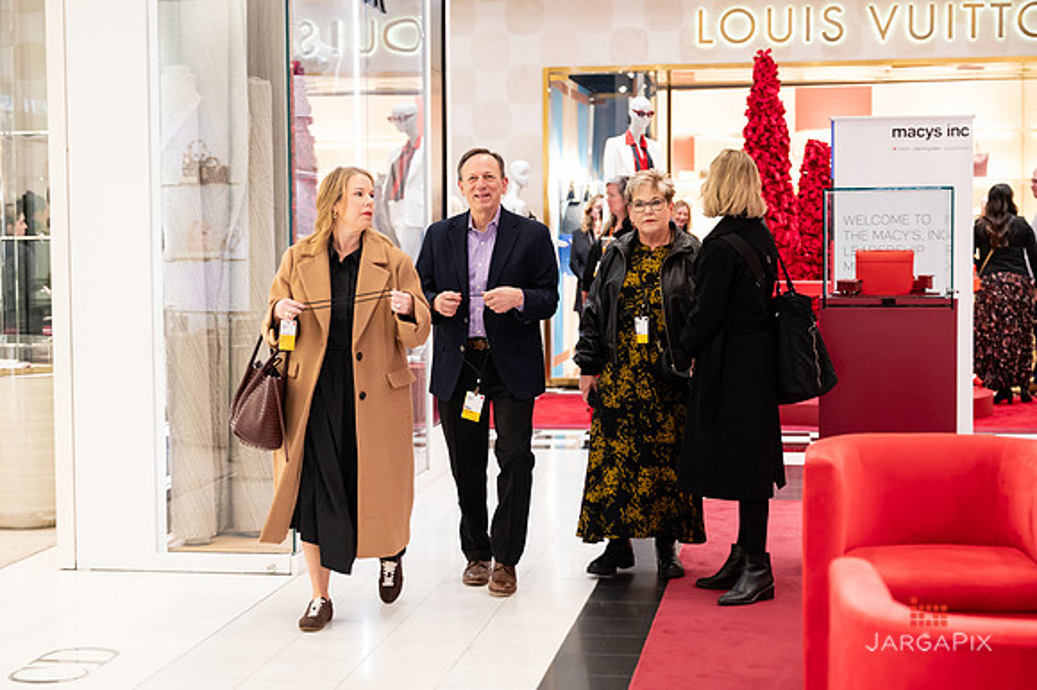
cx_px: 497
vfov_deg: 20.8
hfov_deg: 30.8
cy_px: 331
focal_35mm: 65
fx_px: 1881
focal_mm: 62
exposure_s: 1/160
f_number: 3.2
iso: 1600
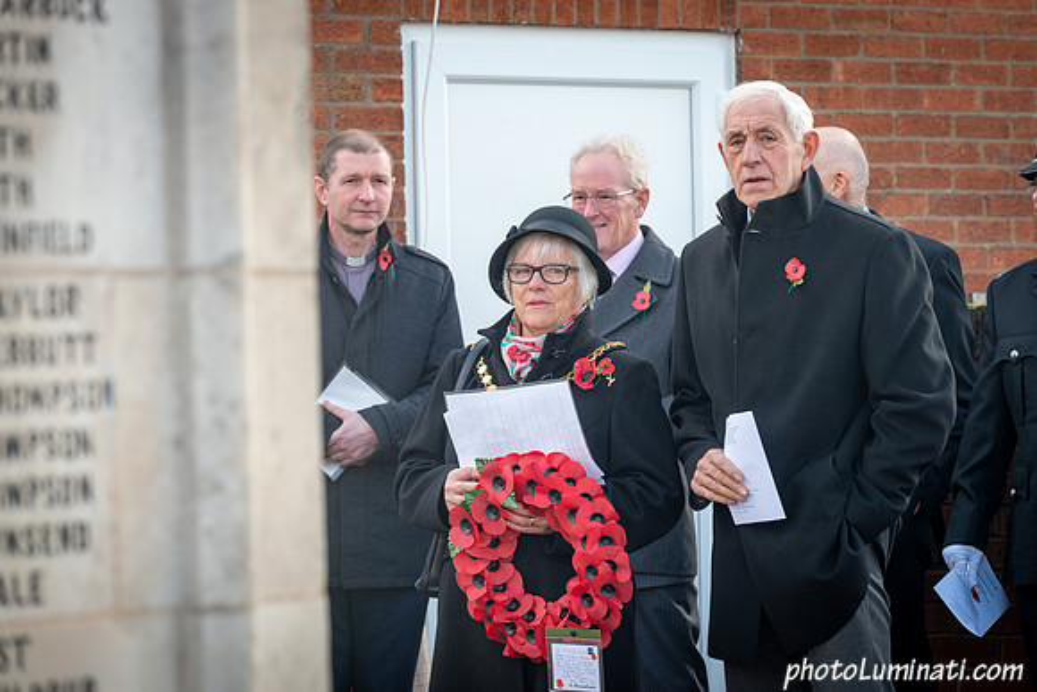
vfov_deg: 9.2
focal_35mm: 150
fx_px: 4322
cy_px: 346
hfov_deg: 13.7
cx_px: 518
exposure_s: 1/250
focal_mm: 150
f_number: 6.3
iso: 640
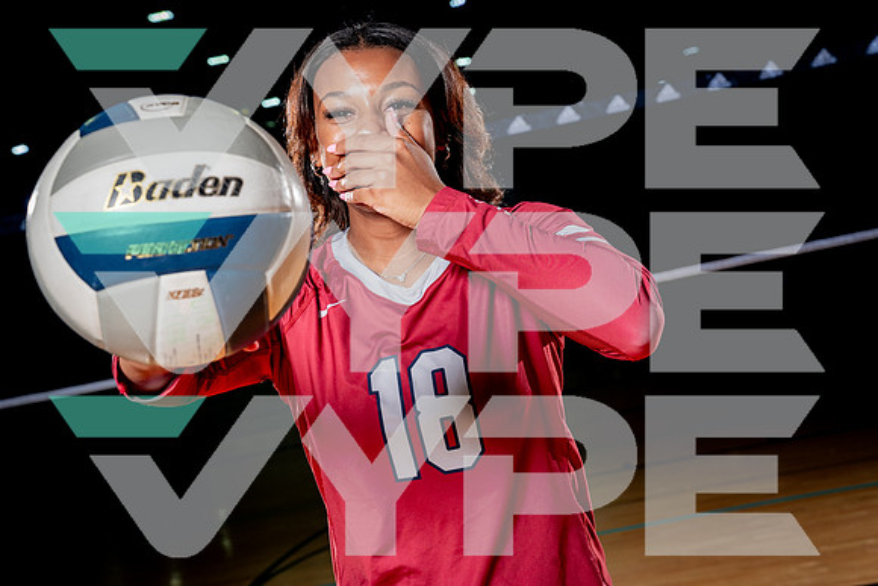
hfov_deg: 36.2
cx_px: 439
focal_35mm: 55
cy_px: 293
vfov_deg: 24.6
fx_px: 1342
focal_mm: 55
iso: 250
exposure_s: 1/250
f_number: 7.1
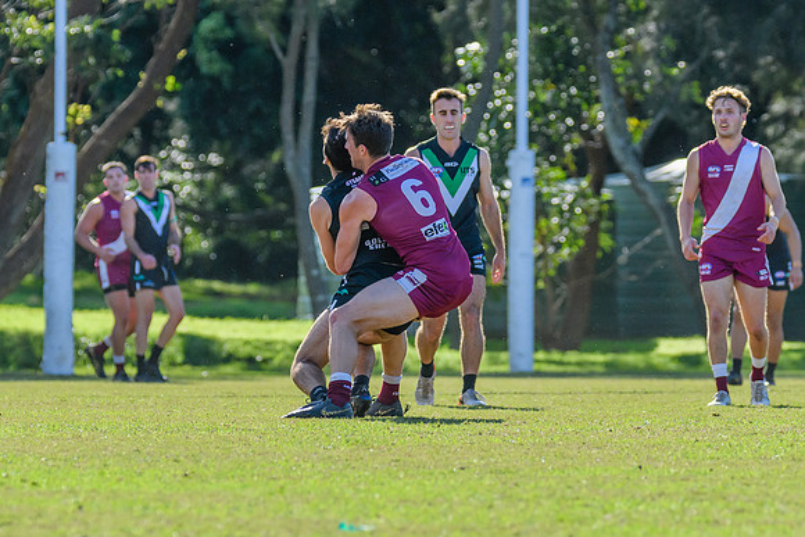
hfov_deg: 4.6
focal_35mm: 450
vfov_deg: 3.1
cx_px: 369
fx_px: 10053
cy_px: 240
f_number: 5
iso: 800
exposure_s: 1/2500
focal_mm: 240
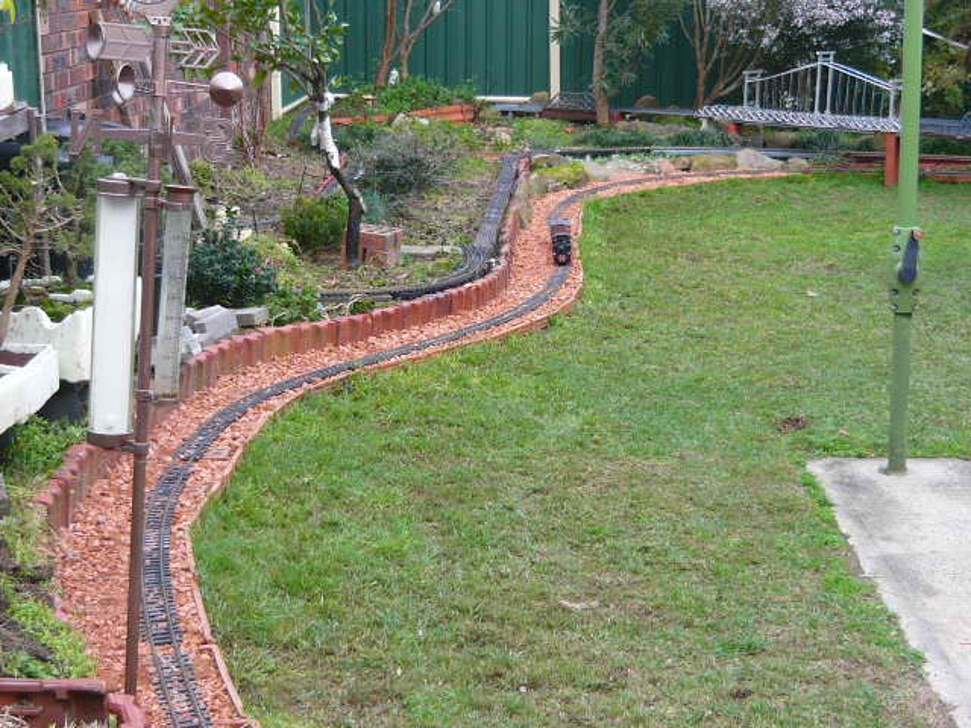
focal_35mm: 58
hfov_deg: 33.2
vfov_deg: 25.2
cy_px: 364
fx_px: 1627
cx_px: 486
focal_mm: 6
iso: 100
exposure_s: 1/50
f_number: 2.9
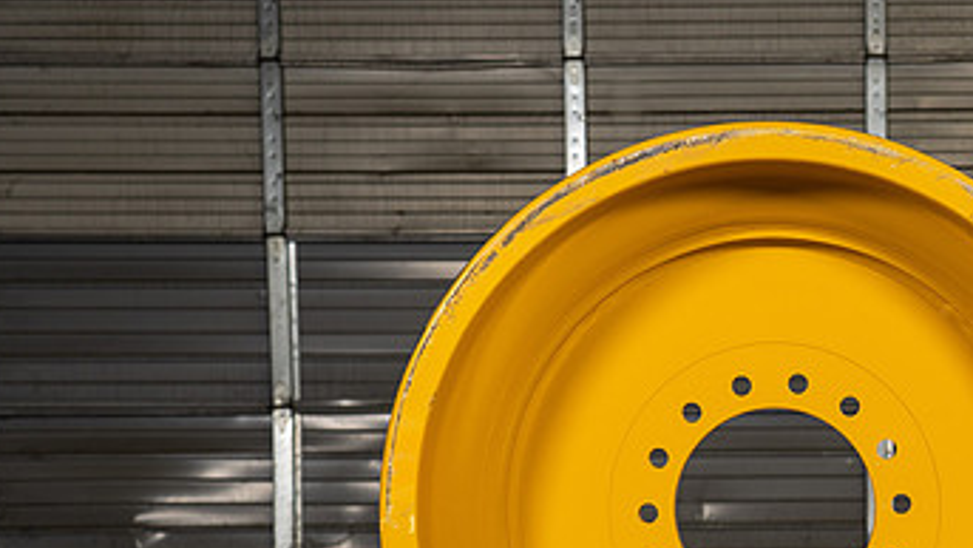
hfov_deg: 24.6
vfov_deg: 14.0
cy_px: 544
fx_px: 2193
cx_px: 783
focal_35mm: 85
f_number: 5.6
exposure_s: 1/100
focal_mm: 48
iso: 800
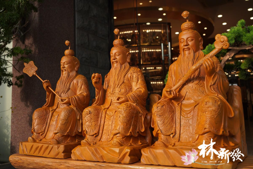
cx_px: 126
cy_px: 84
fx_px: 246
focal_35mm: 35
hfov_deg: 54.4
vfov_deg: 37.9
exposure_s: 1/800
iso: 400
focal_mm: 35
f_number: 5.6
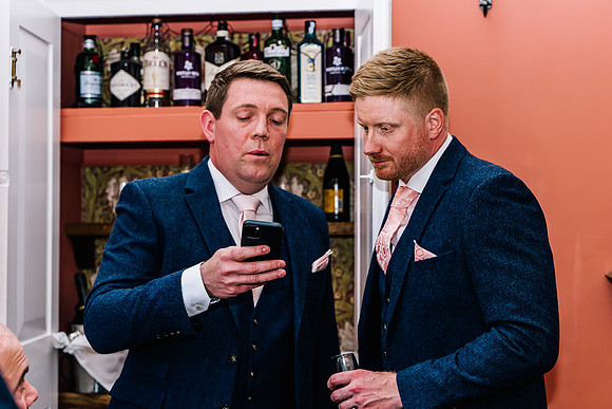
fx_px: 999
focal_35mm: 59
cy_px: 204
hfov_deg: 34.1
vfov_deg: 23.1
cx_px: 306
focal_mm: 57
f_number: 4
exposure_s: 1/160
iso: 800
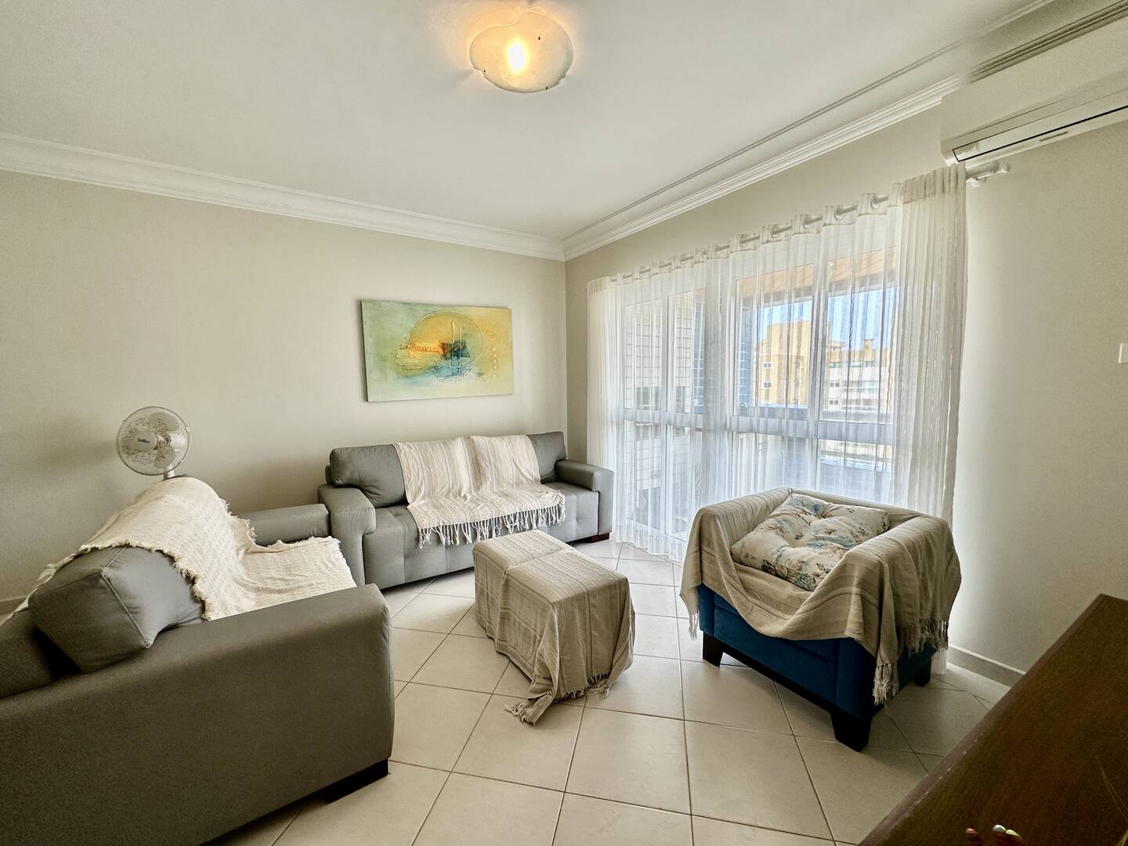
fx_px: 456
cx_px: 564
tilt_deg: -5.6
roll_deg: +0.6
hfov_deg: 102.1
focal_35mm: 14
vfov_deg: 85.7
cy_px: 423
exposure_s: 1/120
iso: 80
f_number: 2.2
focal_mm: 2.22
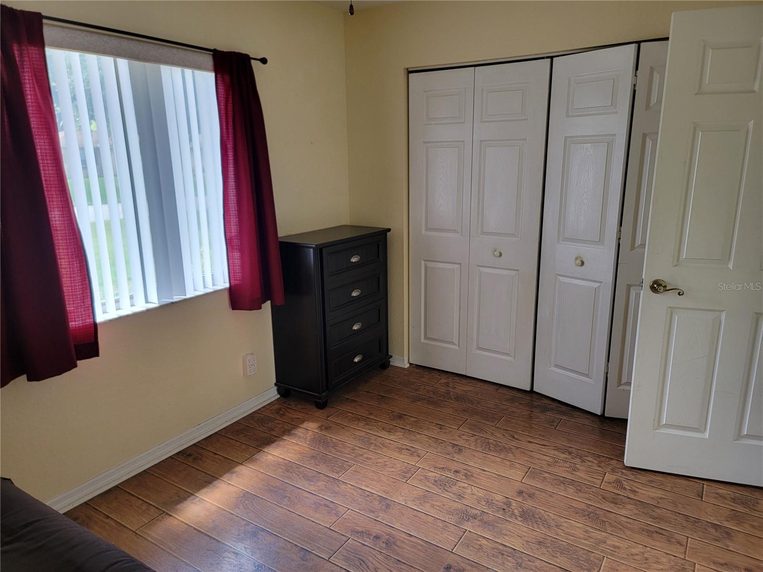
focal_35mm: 24
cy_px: 286
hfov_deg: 71.6
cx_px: 382
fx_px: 529
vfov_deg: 56.8
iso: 160
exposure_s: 1/120
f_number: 1.8
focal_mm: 6.7
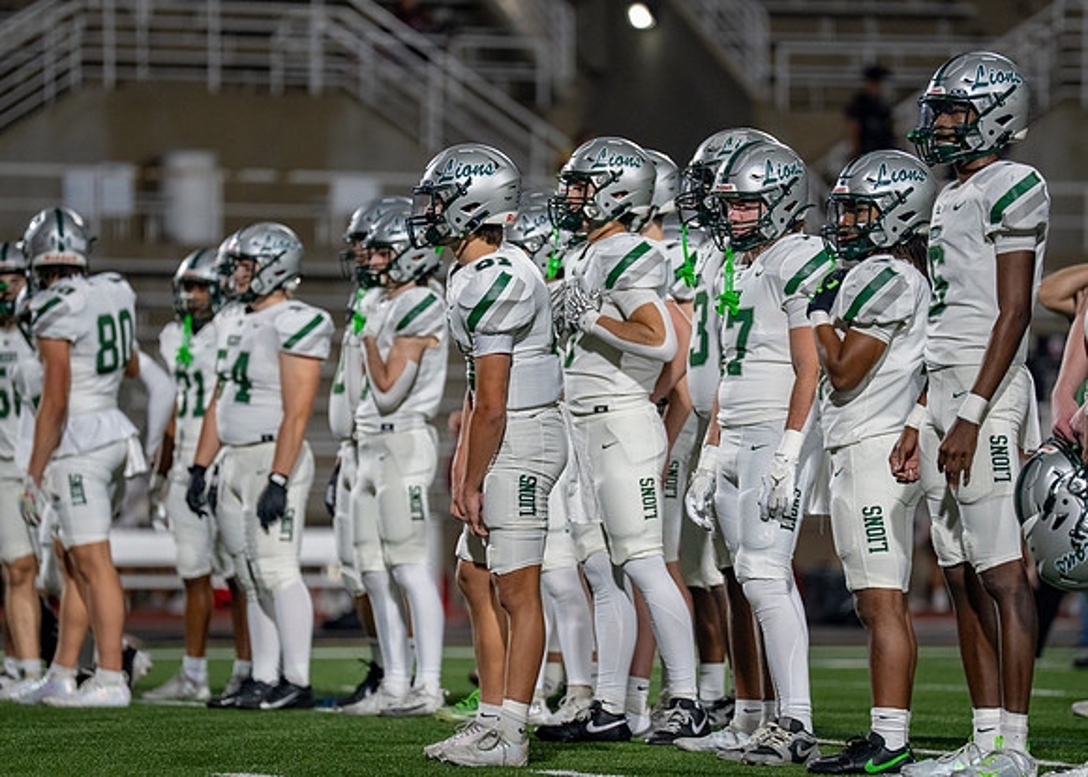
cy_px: 418
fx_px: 8221
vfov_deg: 5.4
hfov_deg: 7.6
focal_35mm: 266
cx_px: 530
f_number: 2.8
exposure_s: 1/1000
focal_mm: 200
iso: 2000
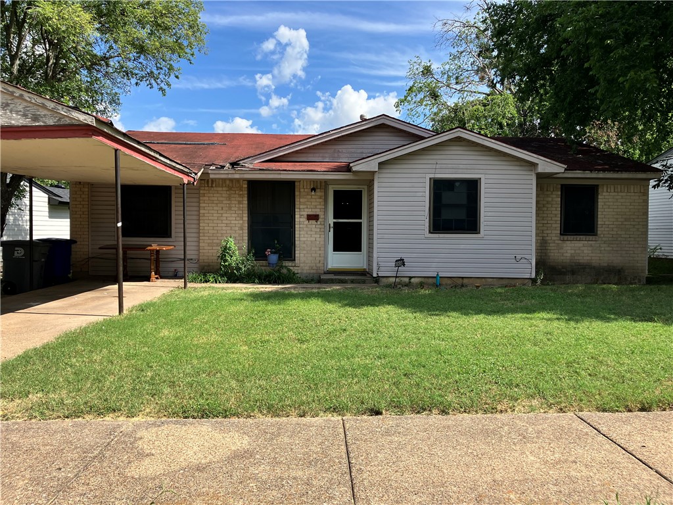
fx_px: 544
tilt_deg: -1.1
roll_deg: -1.1
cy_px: 252
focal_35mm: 28
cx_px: 336
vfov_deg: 49.7
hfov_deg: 63.4
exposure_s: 1/1473
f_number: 1.8
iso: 32
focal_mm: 3.99
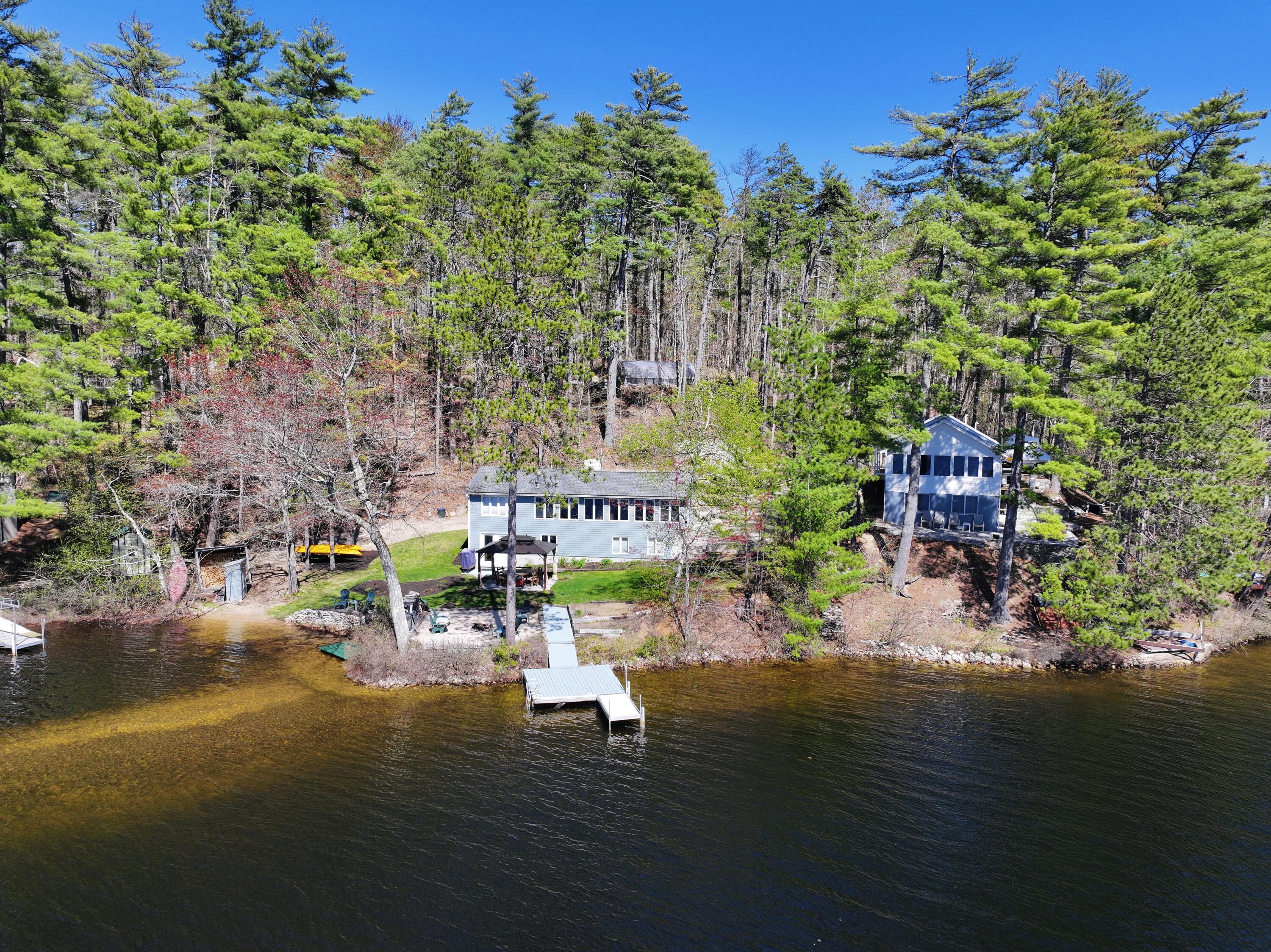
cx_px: 636
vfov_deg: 56.8
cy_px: 476
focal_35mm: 24
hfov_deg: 71.6
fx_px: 881
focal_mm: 12.29
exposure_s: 1/1250
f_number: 2.8
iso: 100
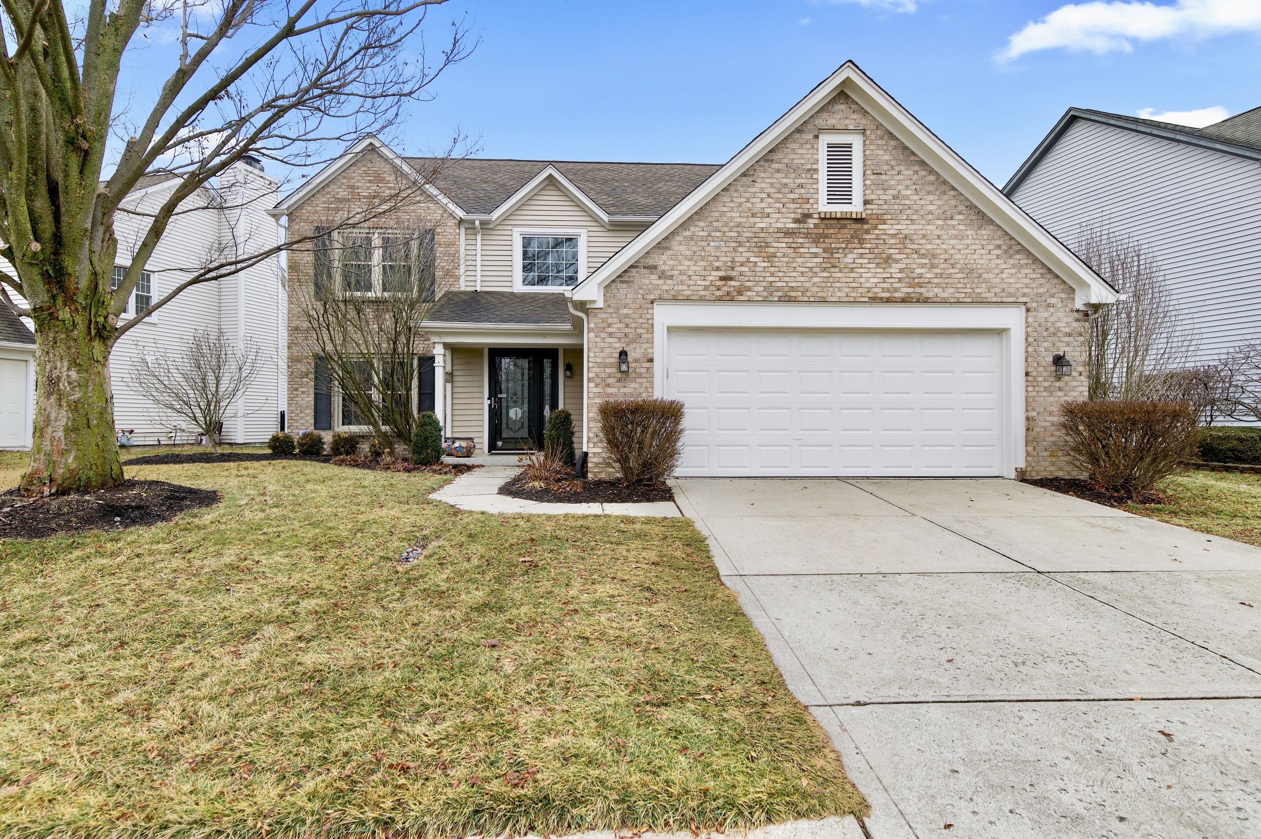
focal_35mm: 19
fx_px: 665
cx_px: 630
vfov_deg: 64.5
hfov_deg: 86.9
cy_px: 420
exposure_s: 1/250
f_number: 5
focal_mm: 19
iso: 200
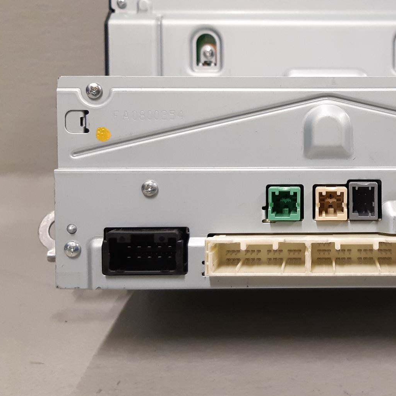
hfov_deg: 35.3
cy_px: 166
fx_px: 595
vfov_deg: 36.7
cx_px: 331
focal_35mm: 46
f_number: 1.7
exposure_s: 1/50
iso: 200
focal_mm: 3.93
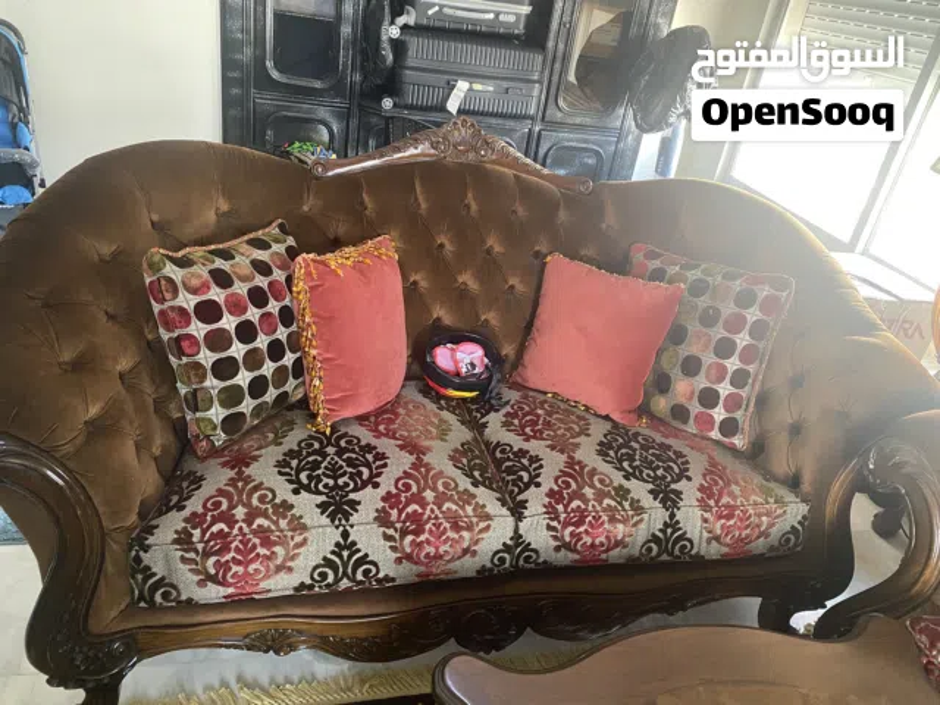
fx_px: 706
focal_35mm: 26
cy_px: 352
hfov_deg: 67.3
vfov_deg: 53.1
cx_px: 470
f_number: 1.8
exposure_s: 1/50
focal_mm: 4.25
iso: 400
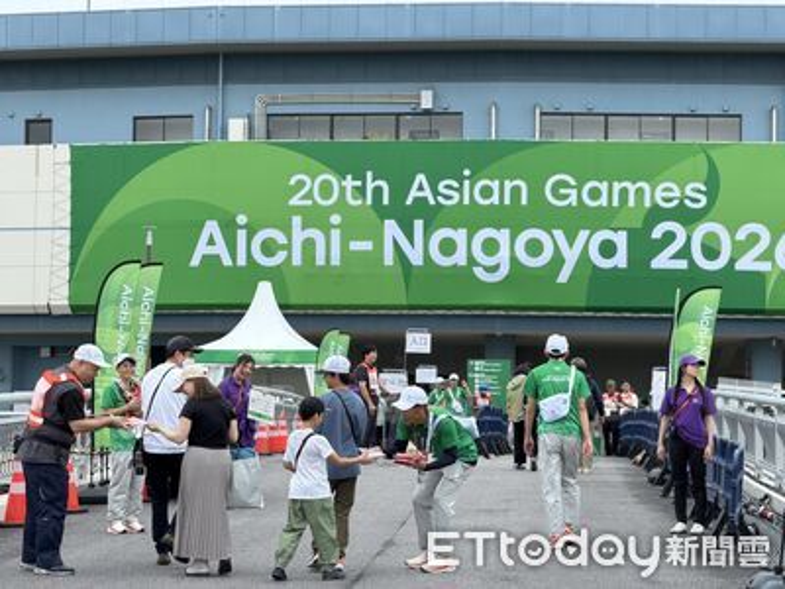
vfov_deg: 14.8
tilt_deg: +4.9
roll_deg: -0.8
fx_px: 2268
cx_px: 392
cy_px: 294
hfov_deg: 19.6
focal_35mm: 100
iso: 50
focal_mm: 16.89
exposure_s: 1/502
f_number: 2.8
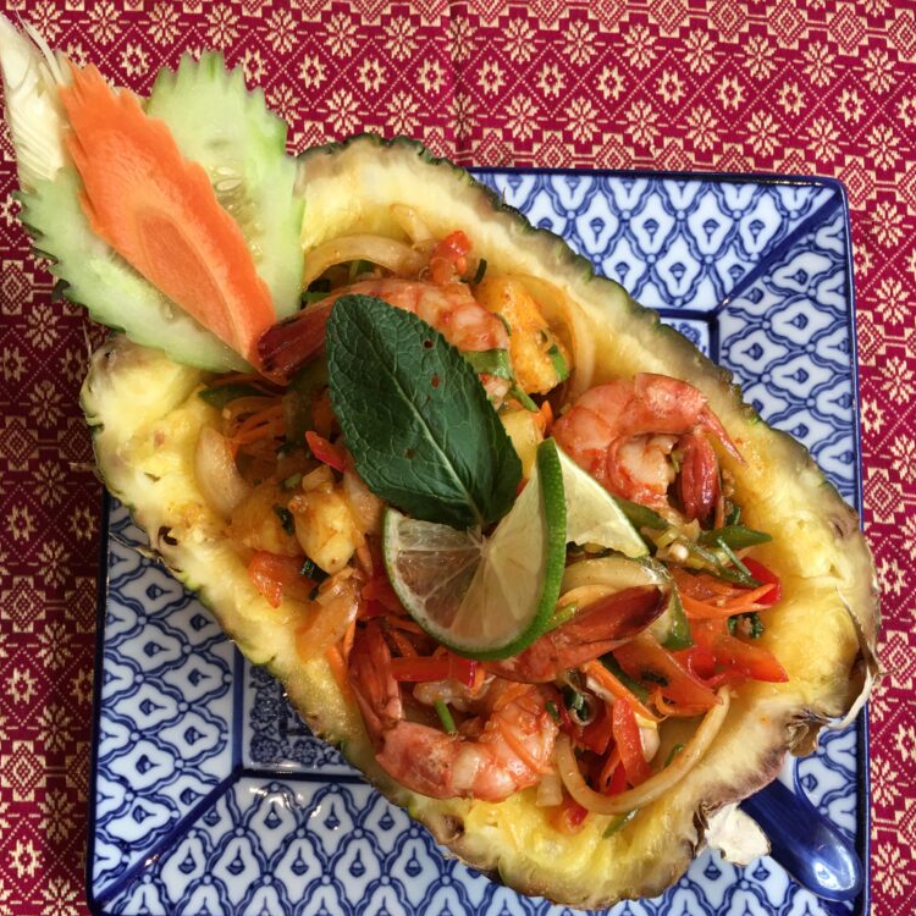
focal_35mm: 35
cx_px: 458
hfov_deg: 47.2
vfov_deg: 47.0
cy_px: 537
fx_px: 1048
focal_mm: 4.15
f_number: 2.2
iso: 32
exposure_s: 1/33
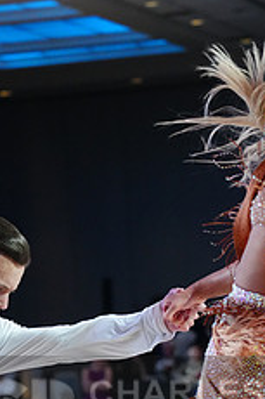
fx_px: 2621
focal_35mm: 237
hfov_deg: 5.8
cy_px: 415
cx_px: 197
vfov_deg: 8.6
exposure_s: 1/400
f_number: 4
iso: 6400
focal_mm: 94
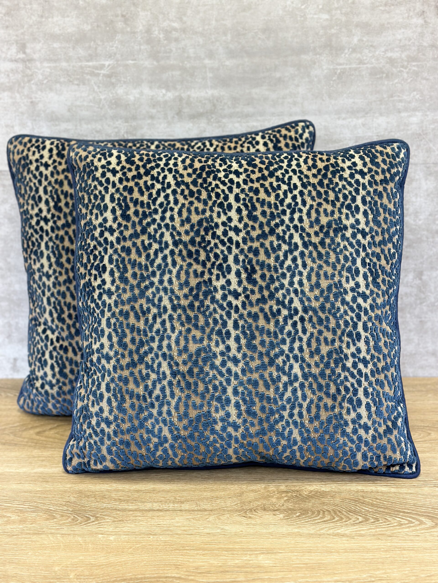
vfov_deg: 39.7
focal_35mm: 48
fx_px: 810
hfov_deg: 30.3
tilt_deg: -16.5
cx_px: 219
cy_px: 292
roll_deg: +1.9
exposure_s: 1/120
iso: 125
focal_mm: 6.86
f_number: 1.78
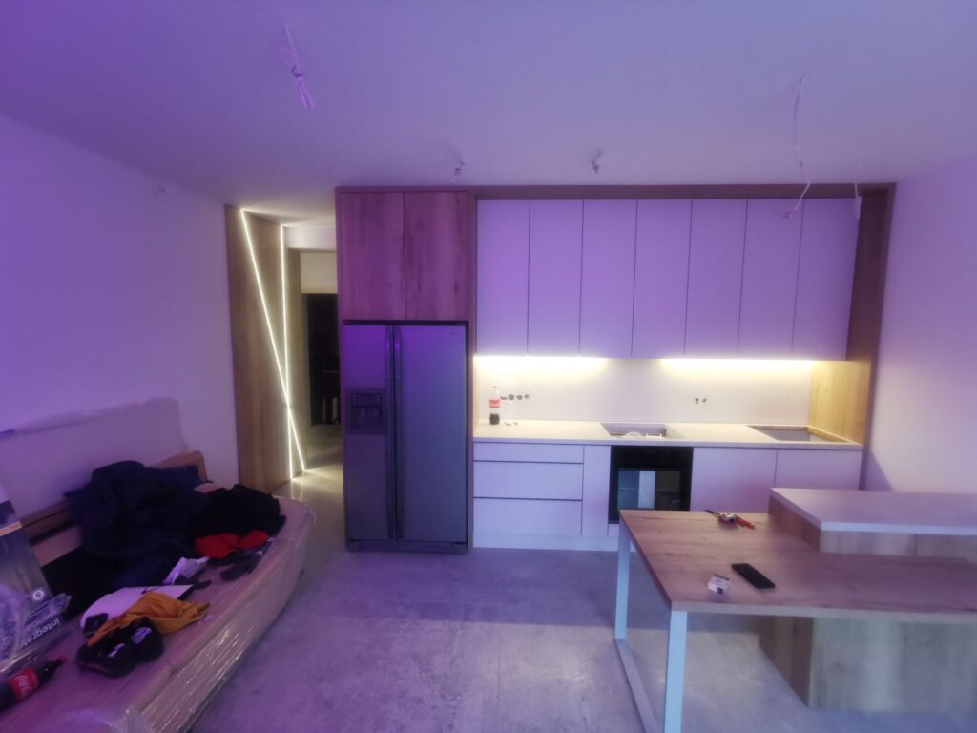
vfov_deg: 78.1
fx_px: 452
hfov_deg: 94.5
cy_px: 366
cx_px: 488
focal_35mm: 16
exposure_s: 1/33.3
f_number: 2.2
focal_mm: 2.35
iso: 320
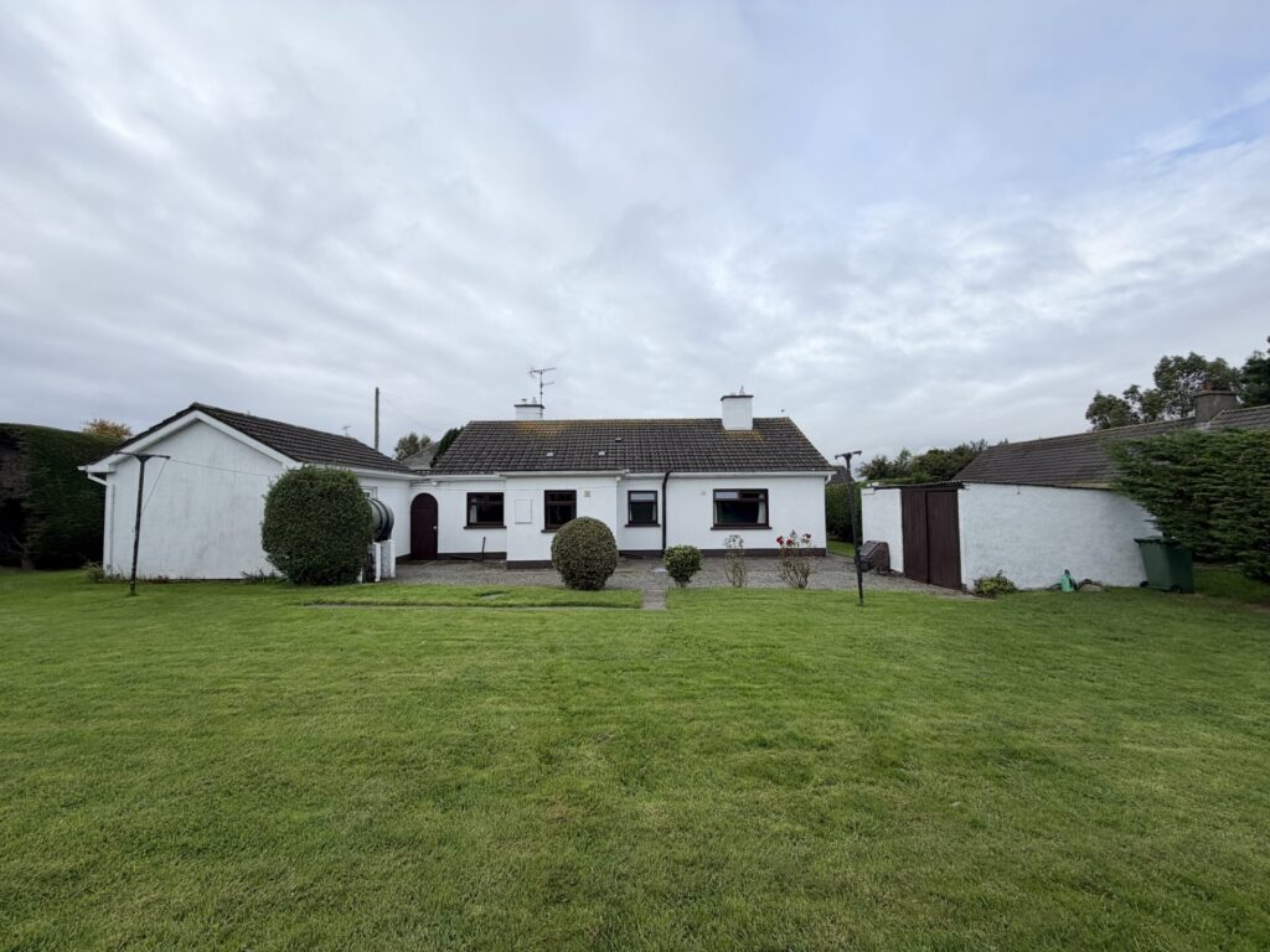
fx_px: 514
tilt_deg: +1.7
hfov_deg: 102.1
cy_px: 476
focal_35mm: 14
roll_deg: +0.6
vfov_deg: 85.7
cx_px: 635
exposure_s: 1/830
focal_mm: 2.22
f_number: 2.2
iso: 20
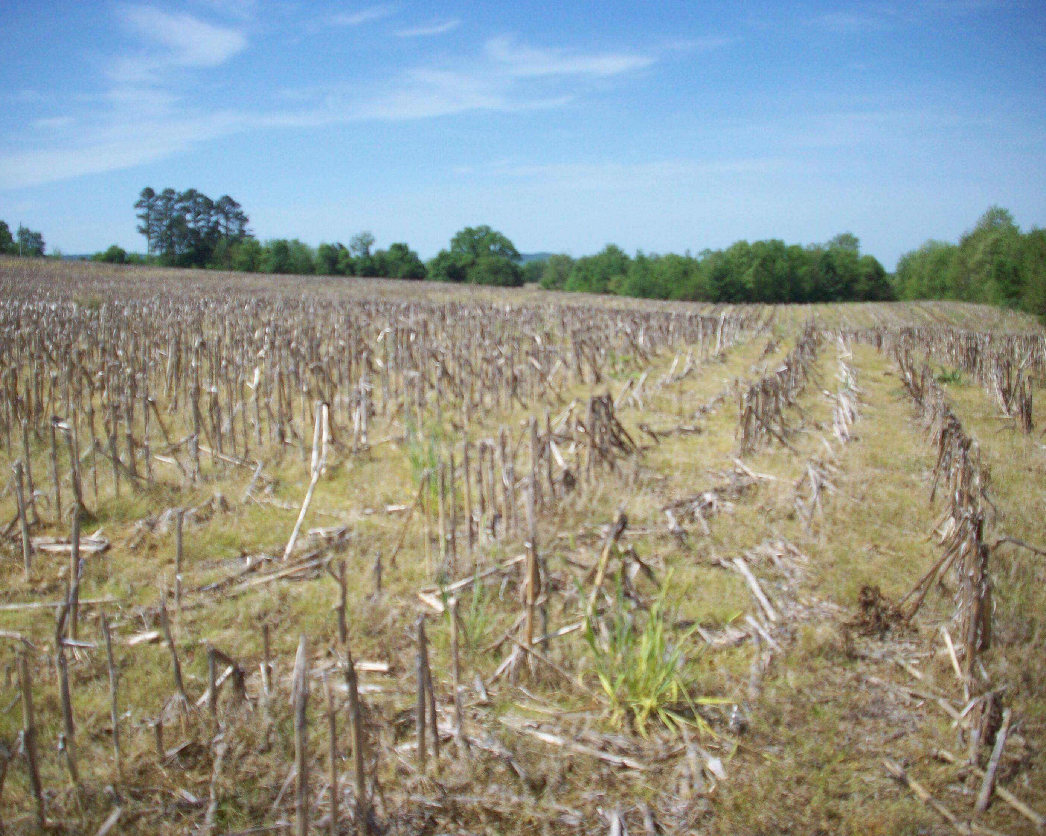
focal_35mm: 39
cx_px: 519
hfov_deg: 46.8
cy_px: 416
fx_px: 1207
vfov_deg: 38.2
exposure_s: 1/495
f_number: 5.6
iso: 80
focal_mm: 6.2
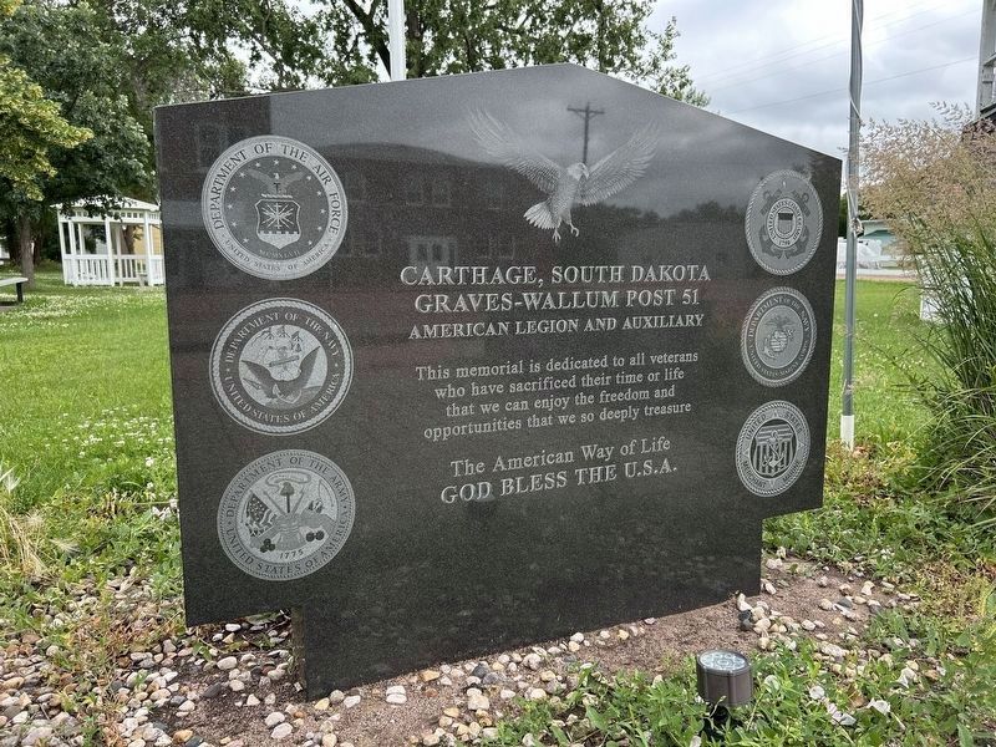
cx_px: 498
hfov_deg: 67.3
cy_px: 374
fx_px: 748
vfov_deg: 53.1
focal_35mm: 26
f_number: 1.5
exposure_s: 1/422
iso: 50
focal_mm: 5.7
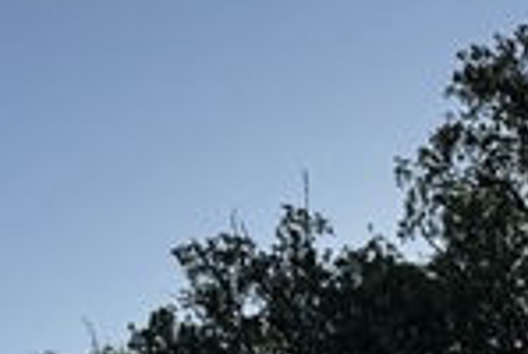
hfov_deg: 18.0
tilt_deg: +7.2
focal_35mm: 107
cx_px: 648
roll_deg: -1.5
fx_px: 1572
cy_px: 832
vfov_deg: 11.0
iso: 80
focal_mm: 6.76
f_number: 1.78
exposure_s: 1/2415
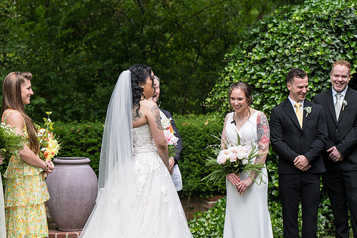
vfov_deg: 13.7
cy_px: 113
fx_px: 992
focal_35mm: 100
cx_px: 186
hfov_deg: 20.4
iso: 500
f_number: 4
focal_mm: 92
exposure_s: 1/400
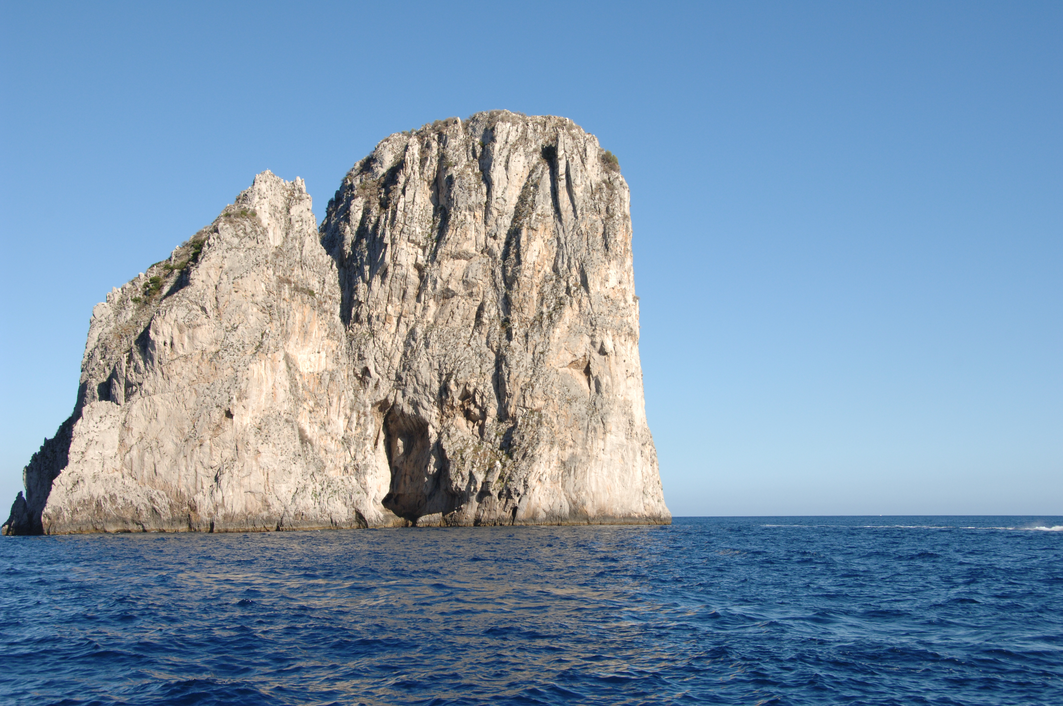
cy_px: 353
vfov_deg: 28.0
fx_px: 1416
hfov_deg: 41.2
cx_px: 532
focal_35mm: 48
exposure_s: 1/500
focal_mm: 32
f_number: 11
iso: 320
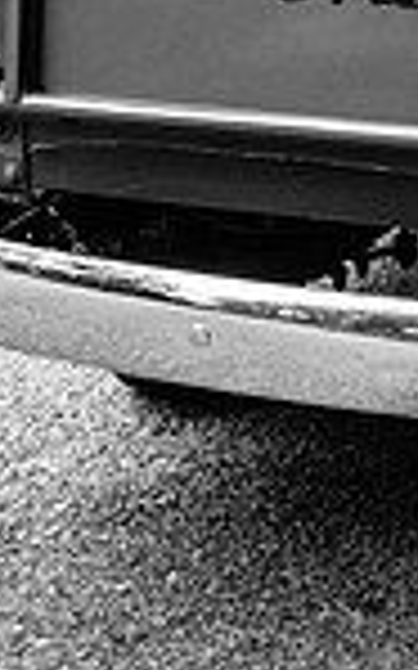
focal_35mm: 148
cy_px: -306
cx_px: 431
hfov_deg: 8.8
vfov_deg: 13.4
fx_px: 2700
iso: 800
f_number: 2.8
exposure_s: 1/320
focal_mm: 48
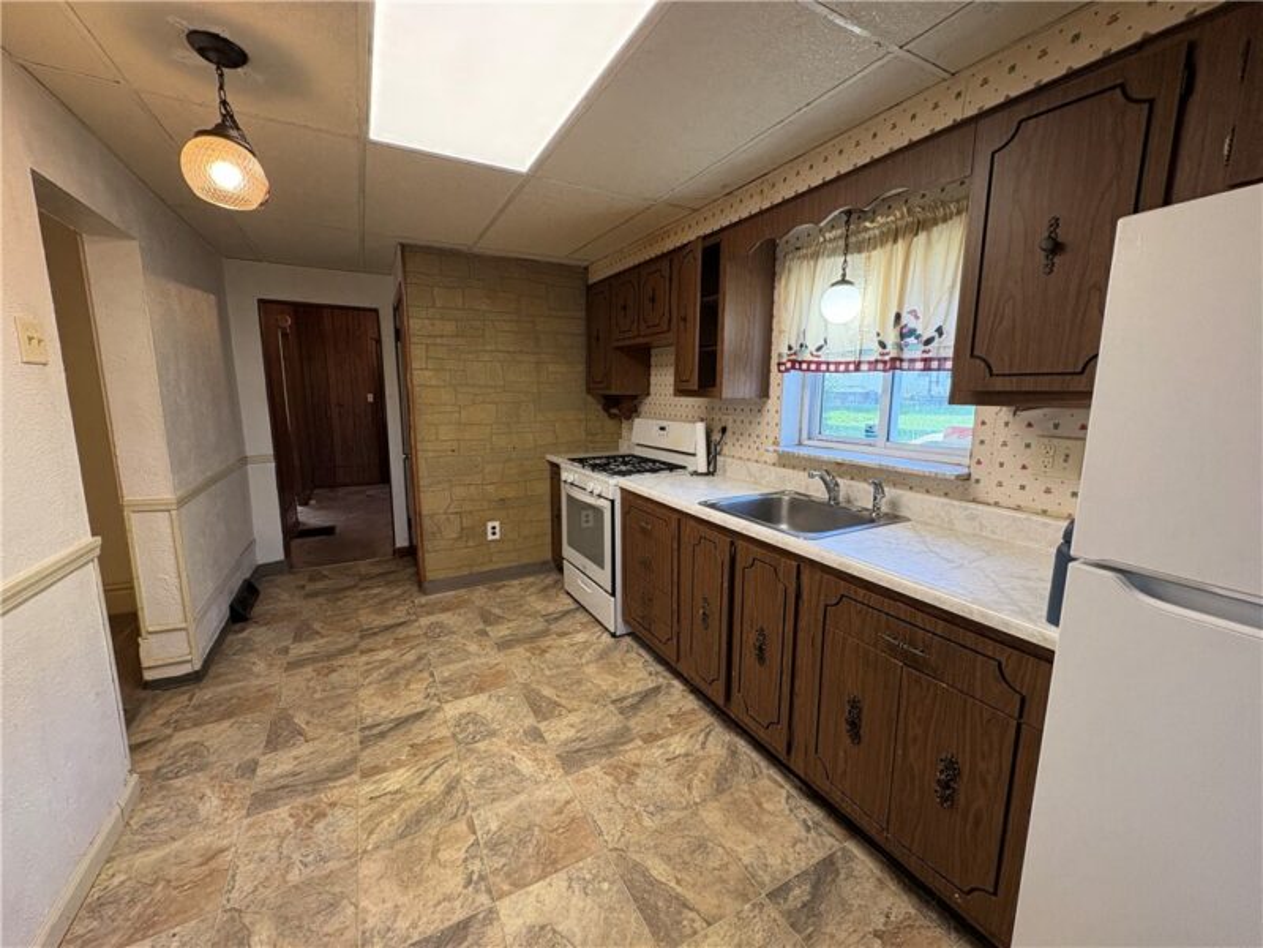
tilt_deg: -8.9
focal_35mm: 14
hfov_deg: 102.1
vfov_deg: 85.7
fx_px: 511
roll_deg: -0.4
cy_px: 474
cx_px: 632
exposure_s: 1/120
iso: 250
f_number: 2.2
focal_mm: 2.22
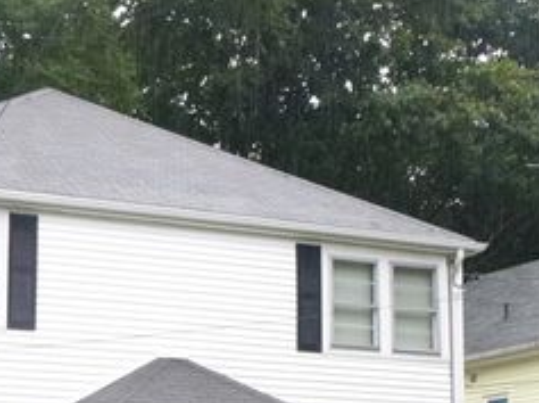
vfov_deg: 15.6
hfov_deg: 20.4
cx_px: -7
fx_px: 1446
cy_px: 386
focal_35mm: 93
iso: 400
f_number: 4.7
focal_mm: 7.9
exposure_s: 1/80
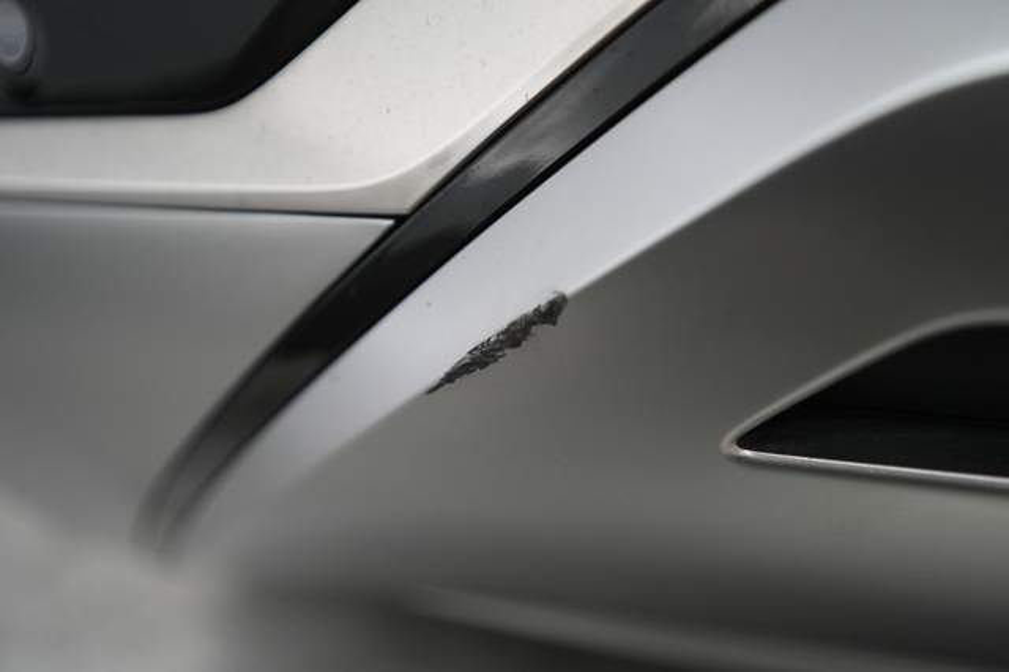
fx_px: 784
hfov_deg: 65.5
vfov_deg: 46.4
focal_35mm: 28
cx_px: 504
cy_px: 336
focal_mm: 28
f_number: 2.8
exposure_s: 1/160
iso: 2000
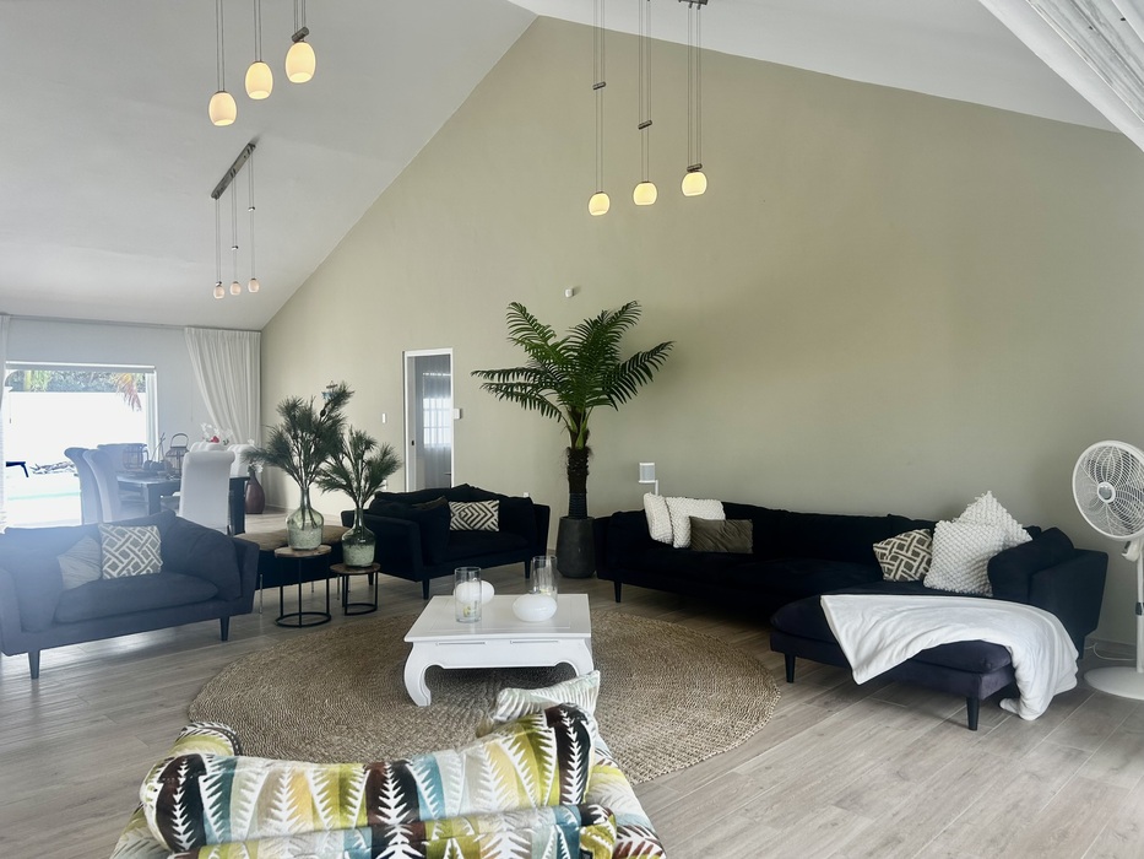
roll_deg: +0.4
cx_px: 572
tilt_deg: -2.2
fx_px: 859
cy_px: 430
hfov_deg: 67.3
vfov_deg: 53.1
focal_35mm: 26
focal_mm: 5.7
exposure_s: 1/238
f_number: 1.5
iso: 40
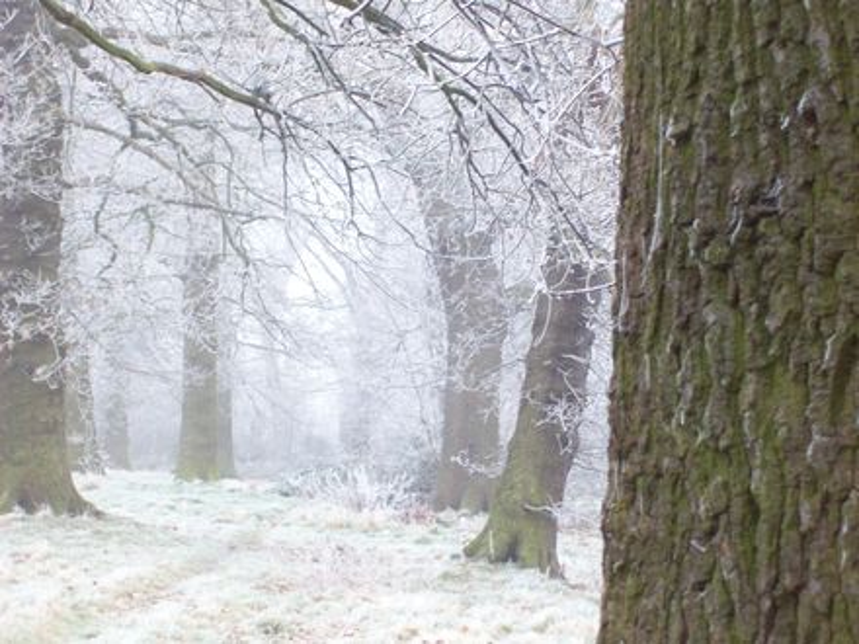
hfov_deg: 18.2
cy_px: 322
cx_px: 430
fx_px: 2680
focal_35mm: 108
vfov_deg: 13.7
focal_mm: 18
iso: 160
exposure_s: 1/19.8
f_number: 4.8
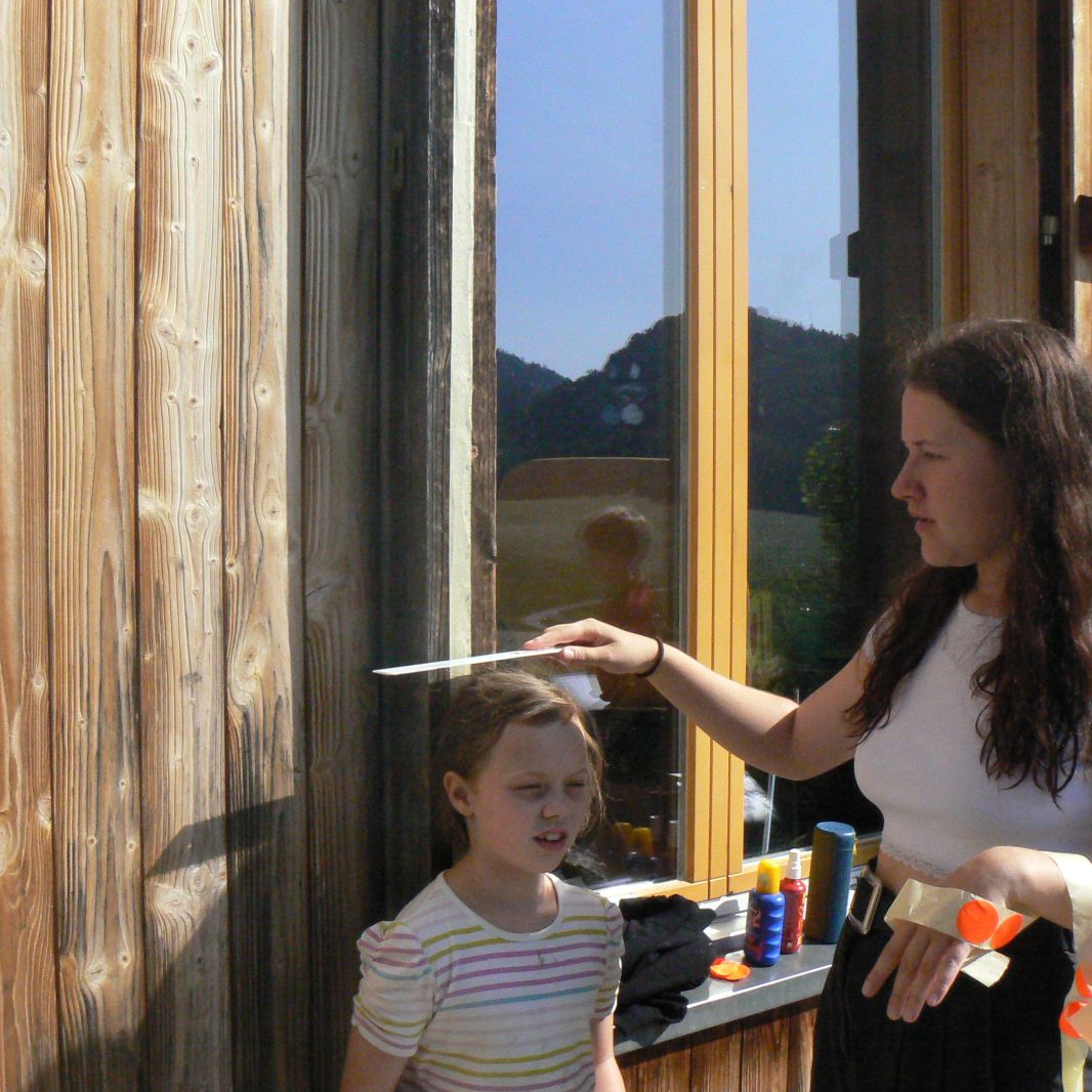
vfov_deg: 39.2
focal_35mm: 43
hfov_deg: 39.2
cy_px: 545
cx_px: 532
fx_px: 1535
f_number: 8
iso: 400
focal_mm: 6
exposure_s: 1/1000
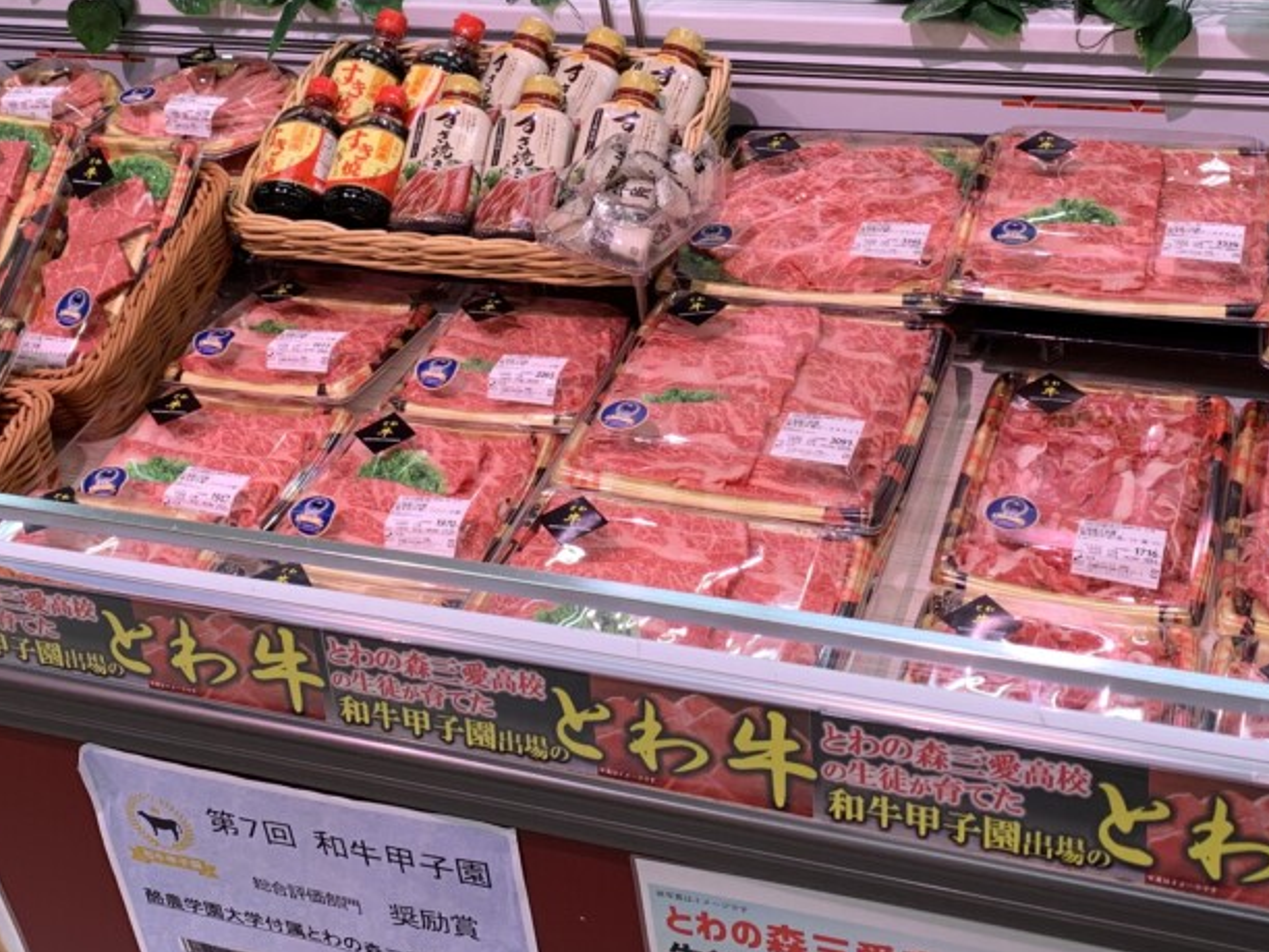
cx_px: 647
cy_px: 199
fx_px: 1870
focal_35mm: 51
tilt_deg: -29.5
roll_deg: +7.9
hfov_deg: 37.5
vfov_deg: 28.0
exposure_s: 1/100
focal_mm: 4.25
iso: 40
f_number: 1.8
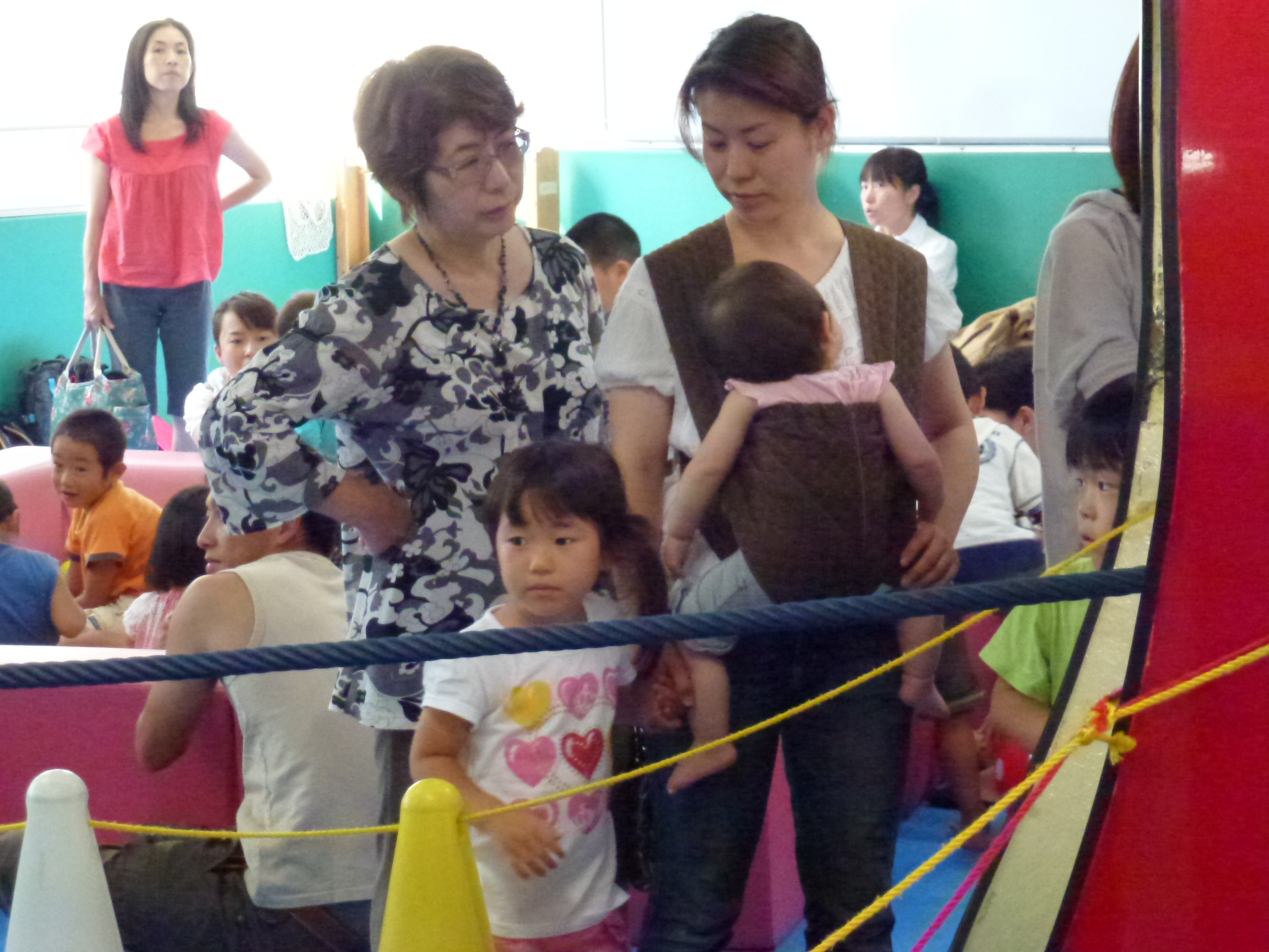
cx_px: 634
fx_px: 3263
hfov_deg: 22.0
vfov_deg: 16.6
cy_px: 476
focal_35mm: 89
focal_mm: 16
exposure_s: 1/100
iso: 1600
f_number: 4.9
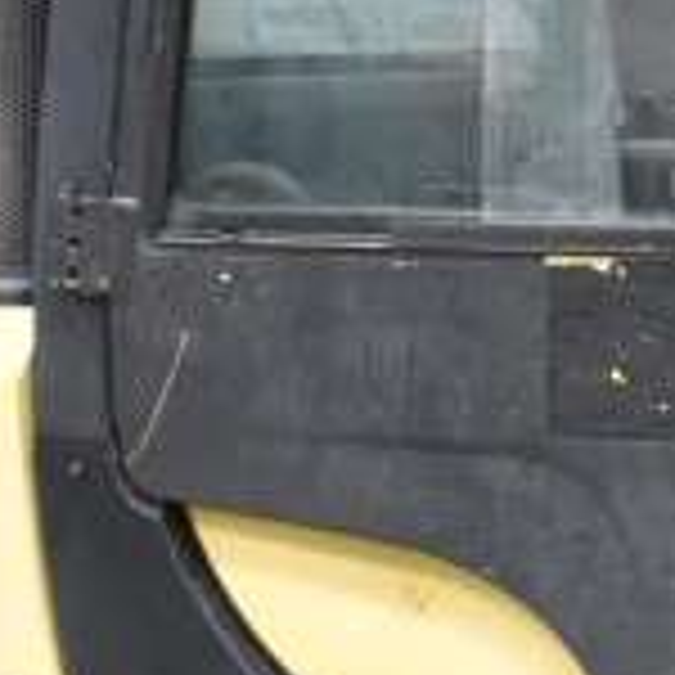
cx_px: 1246
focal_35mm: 204
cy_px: 198
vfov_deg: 8.6
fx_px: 4501
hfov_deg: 8.2
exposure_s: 1/25
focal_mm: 20
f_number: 5
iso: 1600
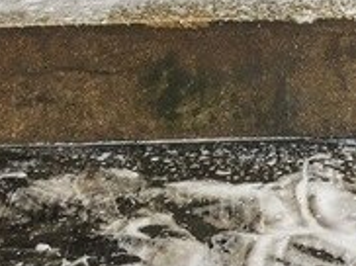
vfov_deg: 13.3
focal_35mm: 105
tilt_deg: -9.6
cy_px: -137
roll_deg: +1.4
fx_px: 1078
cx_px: 248
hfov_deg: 18.7
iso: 32
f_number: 2.2
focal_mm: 4.15
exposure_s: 1/33
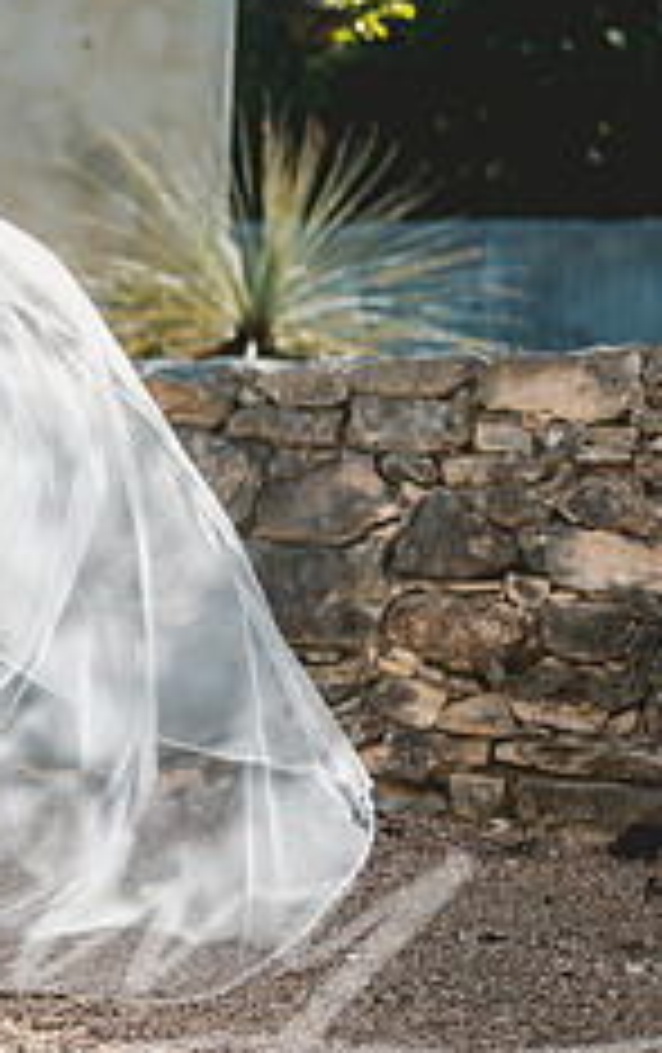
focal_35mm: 126
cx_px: -549
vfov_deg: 16.5
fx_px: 3624
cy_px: 414
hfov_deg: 9.9
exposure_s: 1/2500
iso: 80
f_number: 1.8
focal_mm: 50
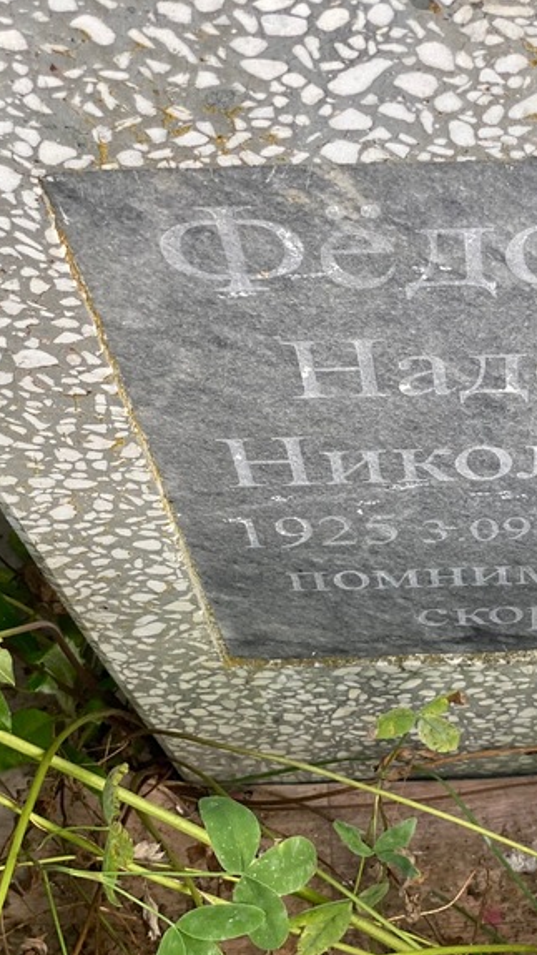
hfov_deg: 15.0
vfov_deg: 26.8
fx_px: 1999
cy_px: 489
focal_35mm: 79
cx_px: 562
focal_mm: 6
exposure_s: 1/128
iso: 20
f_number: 2
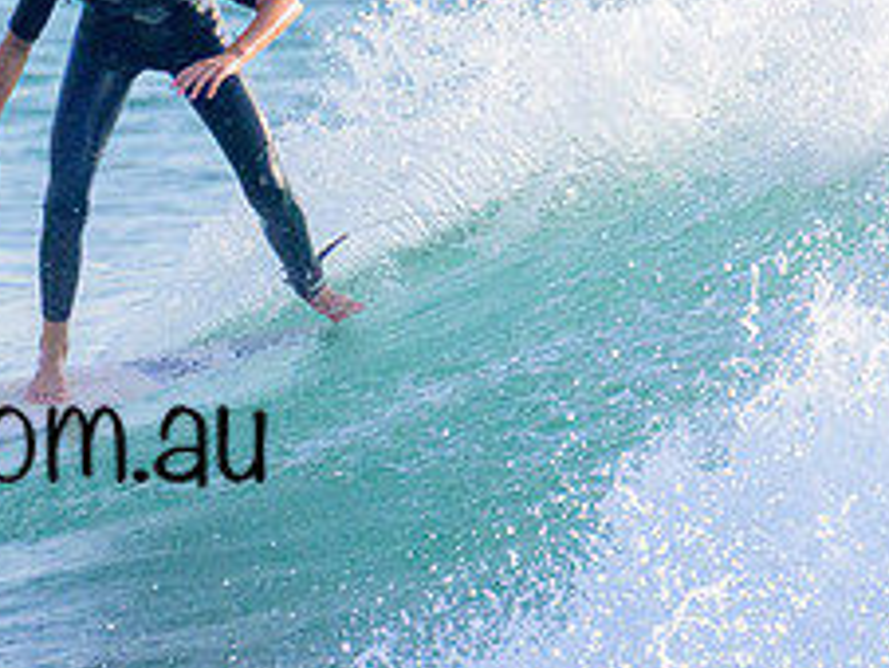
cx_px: 144
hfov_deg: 0.7
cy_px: 165
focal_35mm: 2702
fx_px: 69466
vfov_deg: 0.6
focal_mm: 800
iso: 1400
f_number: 13
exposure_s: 1/2000
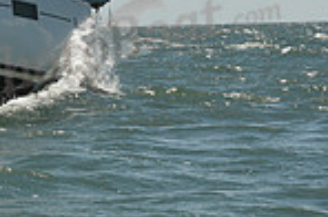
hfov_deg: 7.4
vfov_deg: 5.0
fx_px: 2500
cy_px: -41
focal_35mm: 275
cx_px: -144
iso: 320
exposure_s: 1/800
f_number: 13
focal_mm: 70
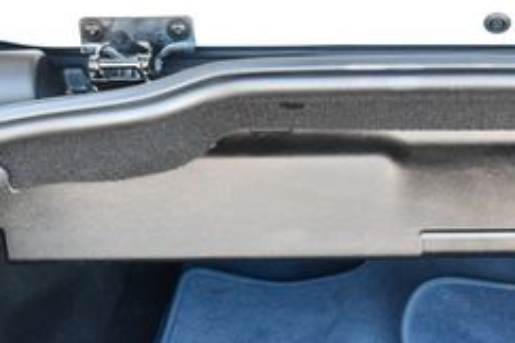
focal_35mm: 95
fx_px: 1359
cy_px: 347
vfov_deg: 14.2
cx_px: 504
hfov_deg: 20.8
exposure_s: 1/125
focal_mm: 18
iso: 800
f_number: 3.5
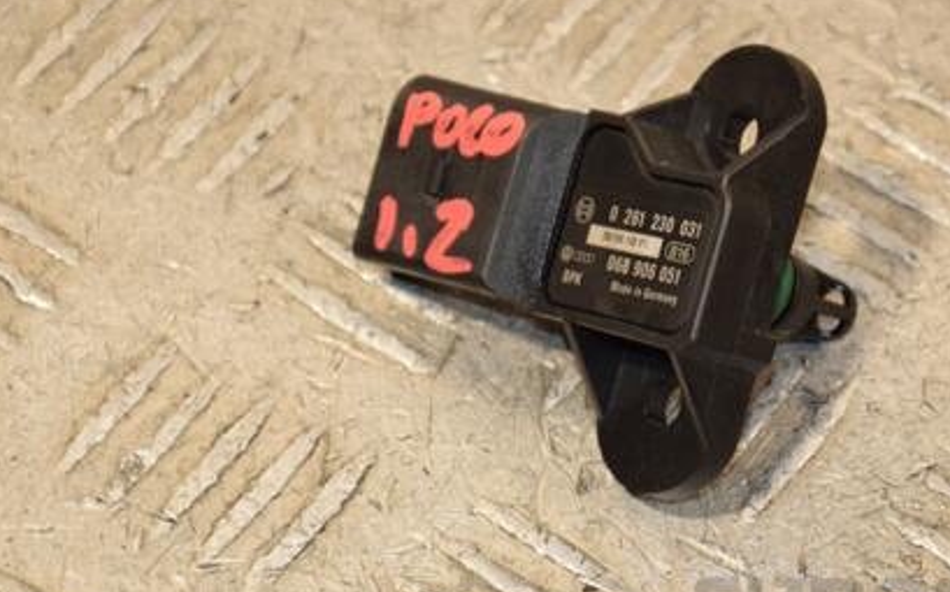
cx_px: 650
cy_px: 304
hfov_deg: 8.9
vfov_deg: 5.6
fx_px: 6099
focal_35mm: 236
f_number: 5.6
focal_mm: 105
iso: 800
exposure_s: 1/200
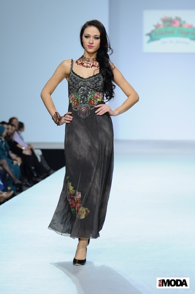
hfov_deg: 8.1
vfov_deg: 12.2
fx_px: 1369
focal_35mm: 168
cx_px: 98
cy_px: 147
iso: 400
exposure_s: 1/500
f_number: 4
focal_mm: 112
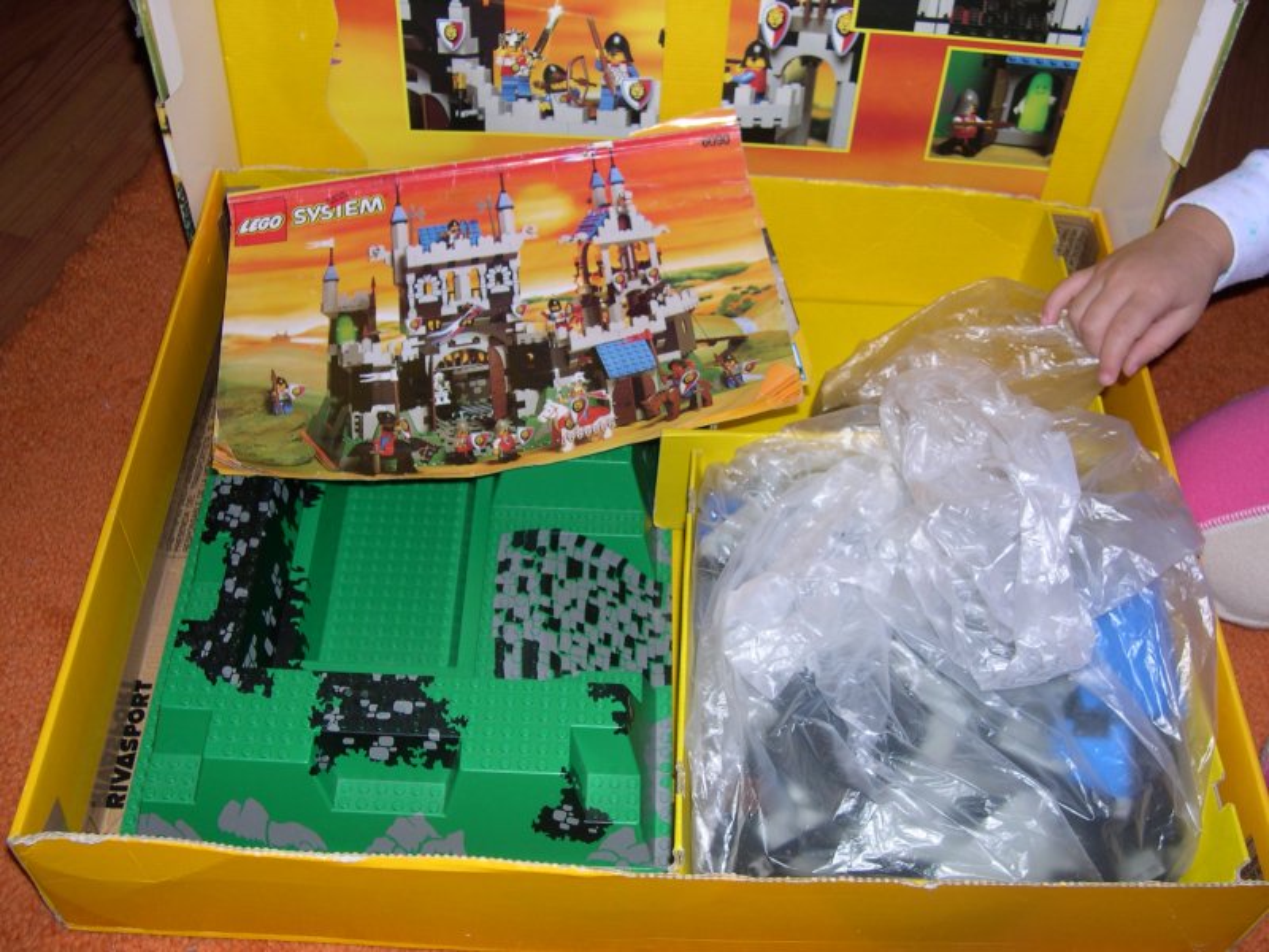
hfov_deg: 49.0
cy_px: 476
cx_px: 634
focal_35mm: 38
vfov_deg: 37.7
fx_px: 1393
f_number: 2.8
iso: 100
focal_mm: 8
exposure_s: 1/60
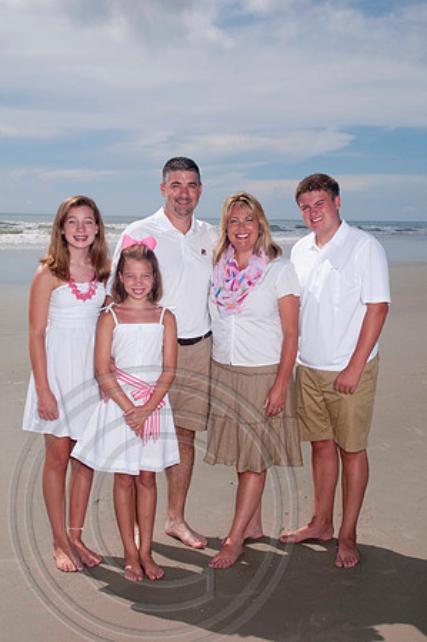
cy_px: 321
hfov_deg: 28.9
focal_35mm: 46
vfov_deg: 42.4
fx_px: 829
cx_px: 214
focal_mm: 31
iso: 100
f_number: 13
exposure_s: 1/250
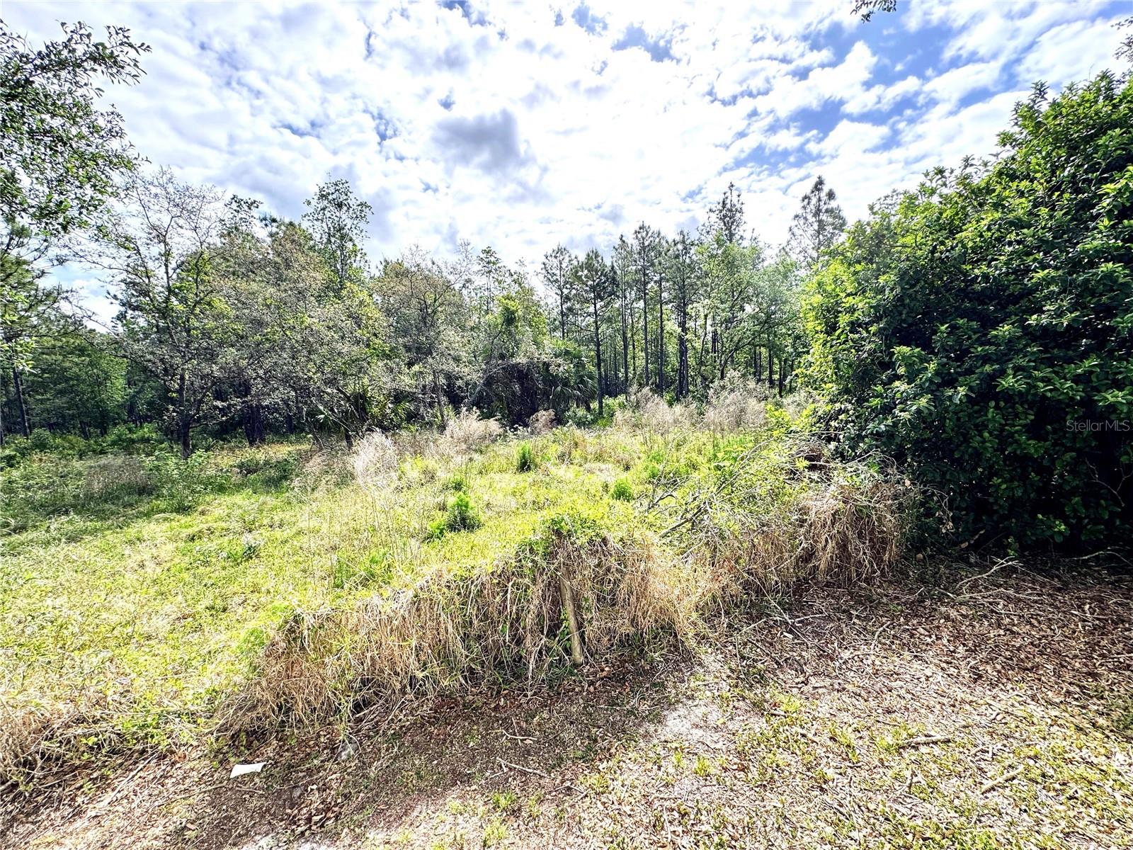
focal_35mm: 14
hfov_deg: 102.1
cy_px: 425
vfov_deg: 85.7
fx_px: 458
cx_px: 566
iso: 50
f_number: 2.2
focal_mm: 2.22
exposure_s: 1/1078
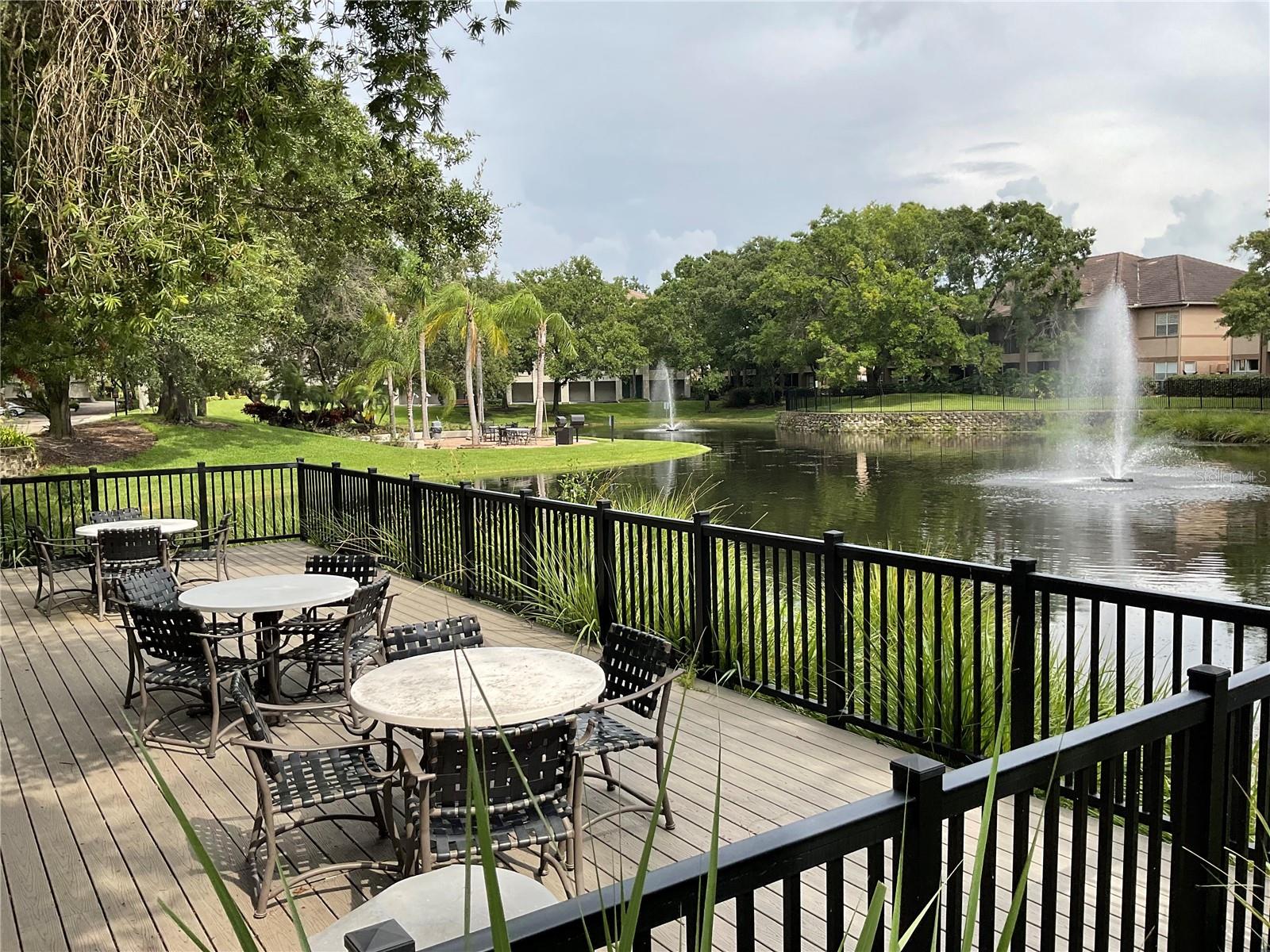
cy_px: 476
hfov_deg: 61.7
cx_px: 635
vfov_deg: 48.2
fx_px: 1064
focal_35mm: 29
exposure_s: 1/1221
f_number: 1.8
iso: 16
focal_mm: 3
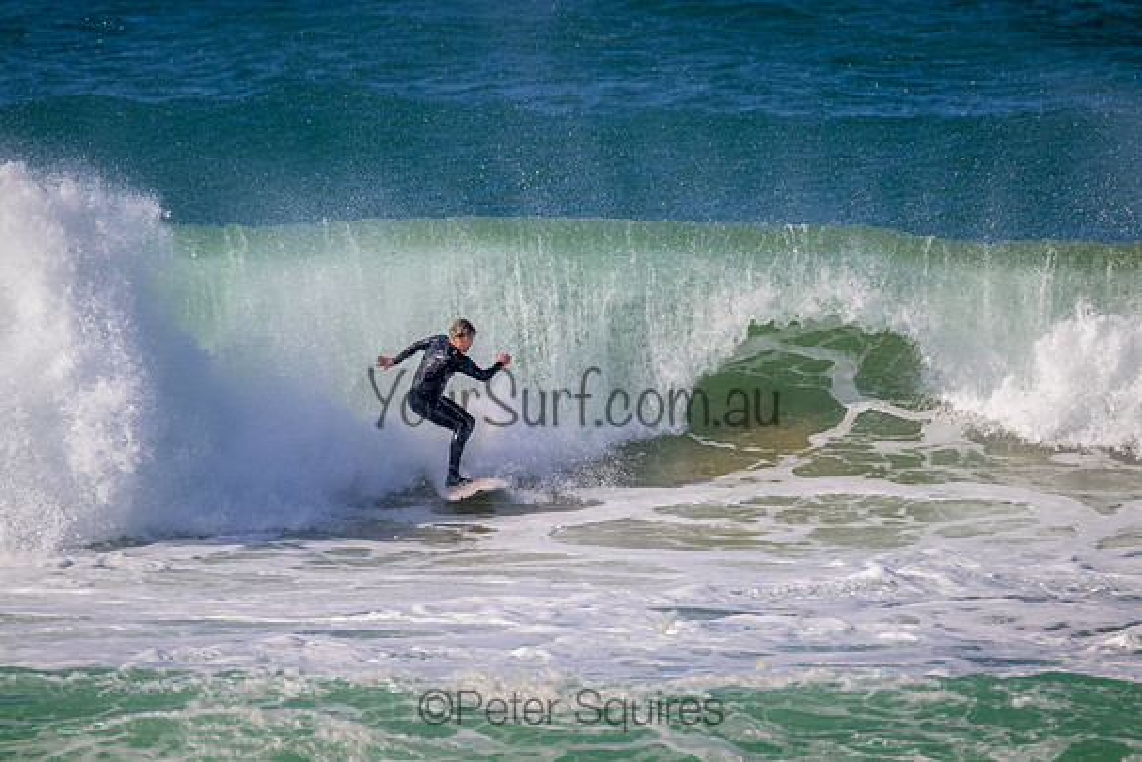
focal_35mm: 700
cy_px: 381
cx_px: 571
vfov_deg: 2.0
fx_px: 22210
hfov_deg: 2.9
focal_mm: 700
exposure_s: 1/2000
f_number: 11
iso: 1100
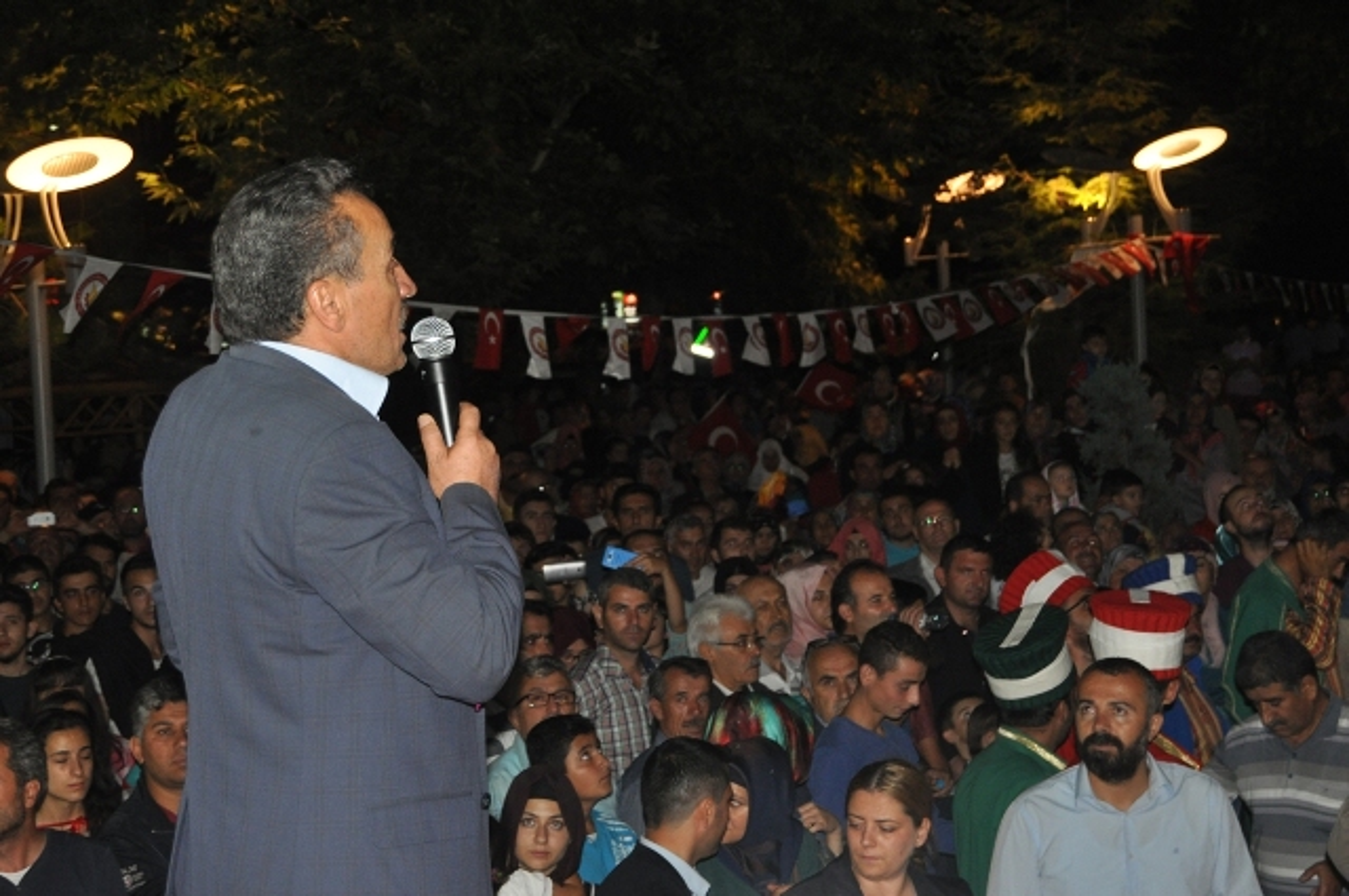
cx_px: 674
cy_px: 448
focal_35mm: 69
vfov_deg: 19.7
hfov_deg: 29.3
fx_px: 2582
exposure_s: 1/60
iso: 800
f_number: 5.3
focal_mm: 46
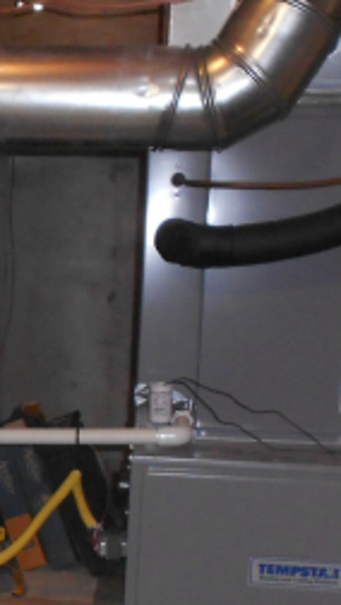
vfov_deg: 27.9
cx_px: -133
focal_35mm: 75
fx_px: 1204
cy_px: 437
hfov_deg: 15.2
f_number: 3.2
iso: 200
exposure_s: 1/25
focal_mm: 4.6
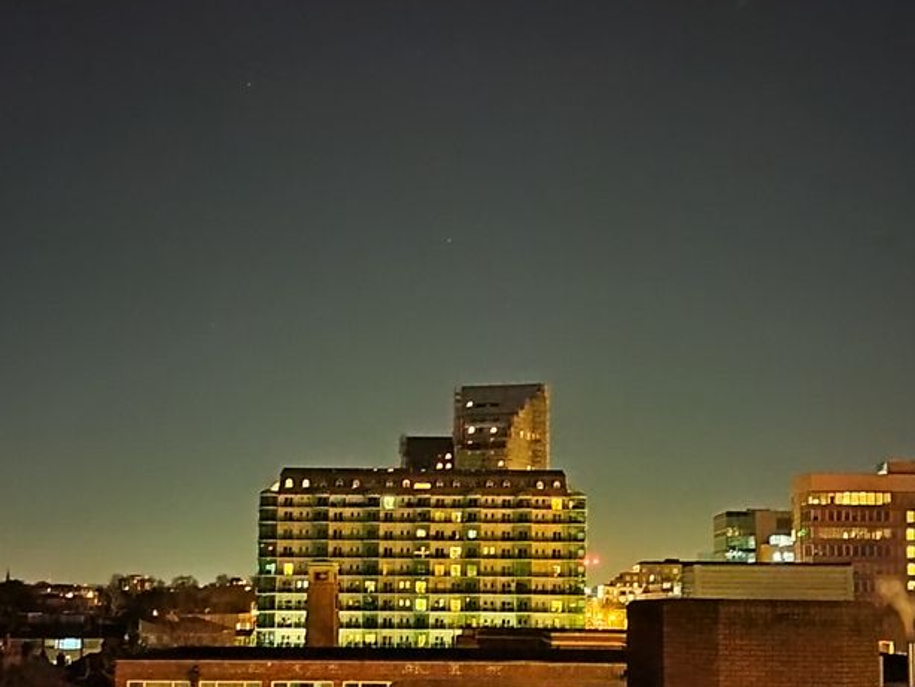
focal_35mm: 50
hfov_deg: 38.1
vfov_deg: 28.8
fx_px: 1322
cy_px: 487
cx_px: 417
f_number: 1.7
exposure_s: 1/9
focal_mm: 5.24
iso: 20928
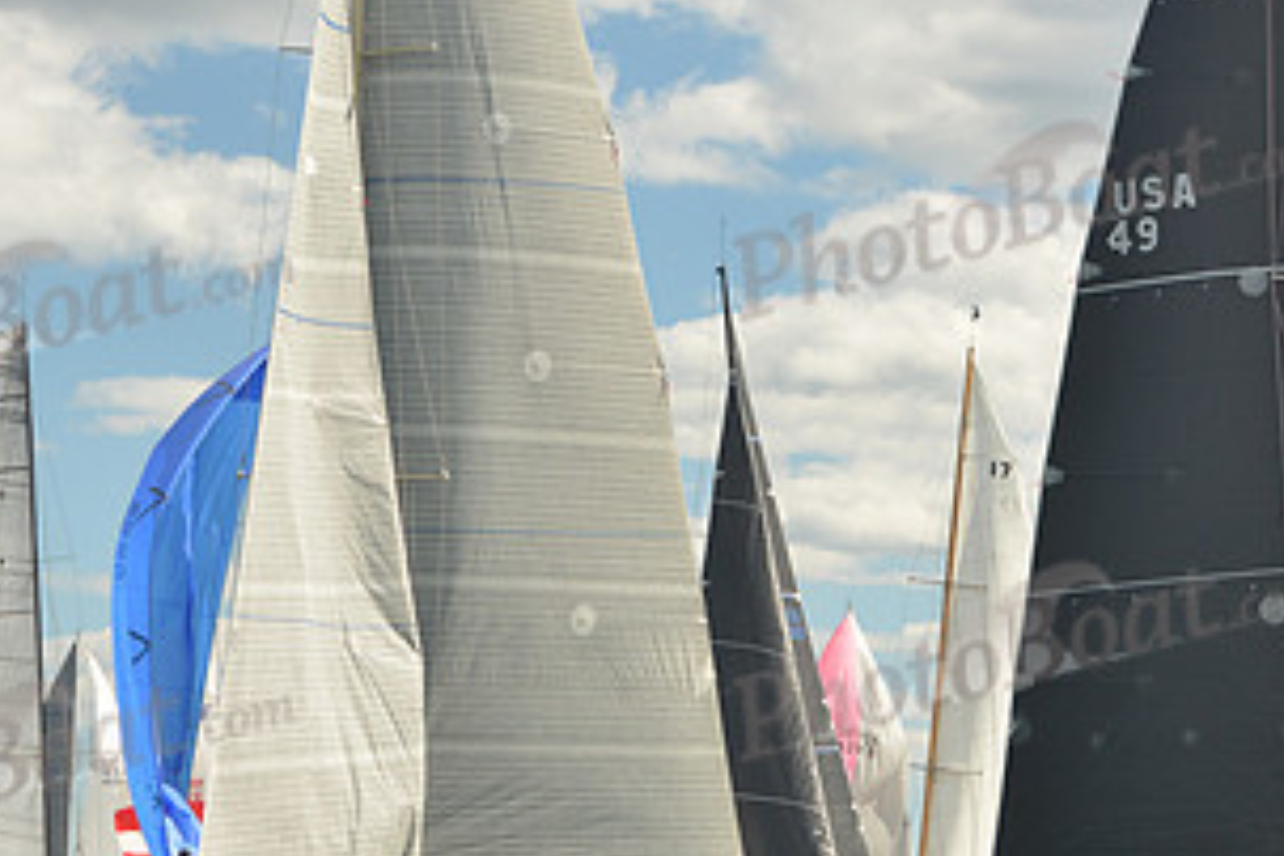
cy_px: 489
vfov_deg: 10.2
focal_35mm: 134
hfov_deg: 15.3
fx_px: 4779
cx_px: 517
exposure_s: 1/1000
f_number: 4.5
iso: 400
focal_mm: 70
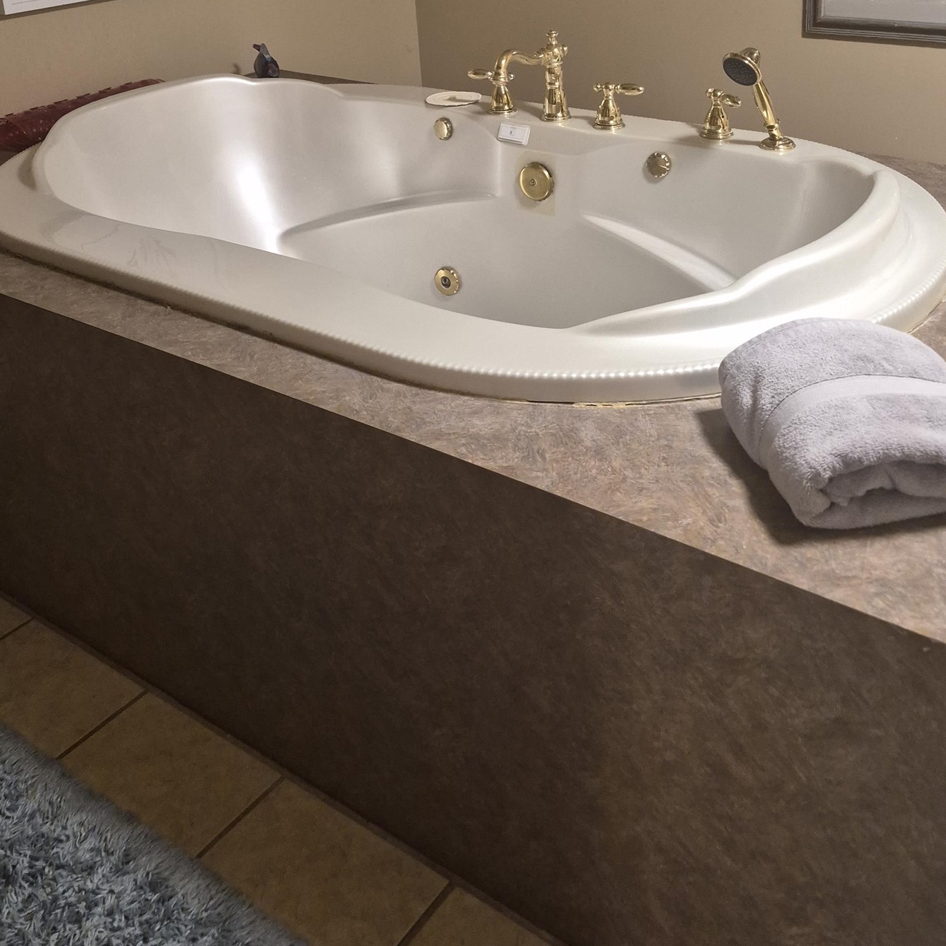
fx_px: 1082
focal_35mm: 35
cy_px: 154
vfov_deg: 44.3
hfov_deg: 47.0
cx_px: 554
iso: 800
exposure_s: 1/120
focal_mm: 5.4
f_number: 1.8
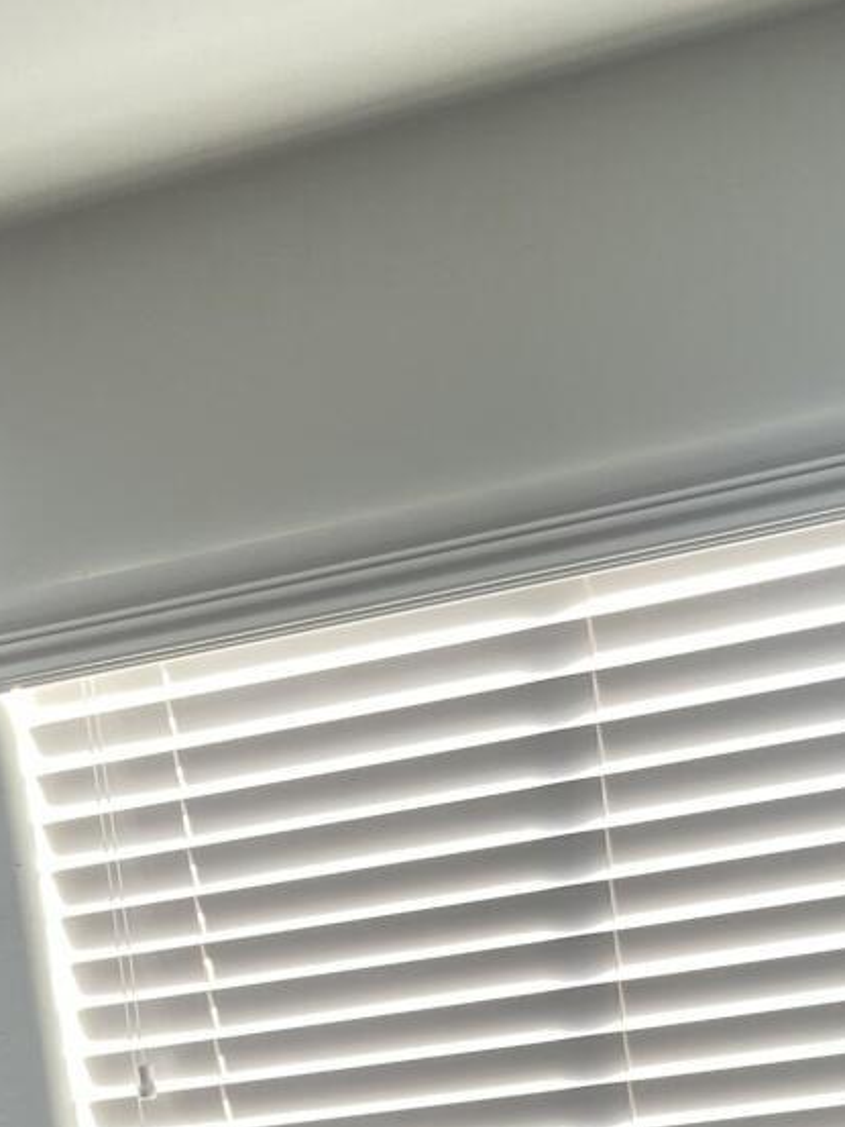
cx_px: 267
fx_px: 3058
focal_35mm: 94
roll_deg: +6.7
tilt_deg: -10.7
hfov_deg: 15.7
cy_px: 1679
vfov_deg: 18.5
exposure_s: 1/120
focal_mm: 4.25
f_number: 1.8
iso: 40
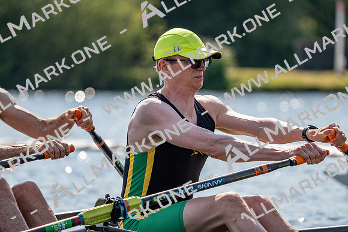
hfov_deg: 6.6
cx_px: 174
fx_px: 3017
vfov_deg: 4.4
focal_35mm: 312
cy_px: 116
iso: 250
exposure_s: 1/1600
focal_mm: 312
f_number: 6.3
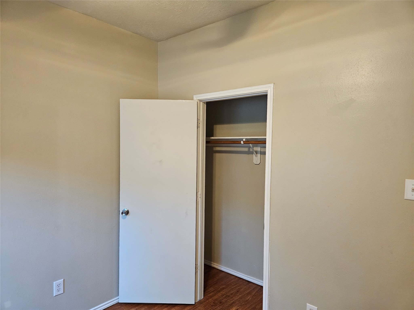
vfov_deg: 58.9
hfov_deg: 73.9
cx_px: 207
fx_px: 275
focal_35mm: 23
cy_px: 155
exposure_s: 1/120
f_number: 1.8
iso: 1000
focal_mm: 5.4
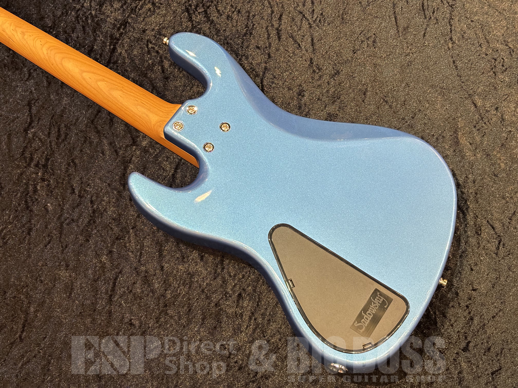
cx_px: 259
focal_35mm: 52
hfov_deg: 36.8
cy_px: 194
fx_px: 778
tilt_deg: -67.1
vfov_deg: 28.0
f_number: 1.6
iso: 320
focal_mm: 5.96
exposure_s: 1/30
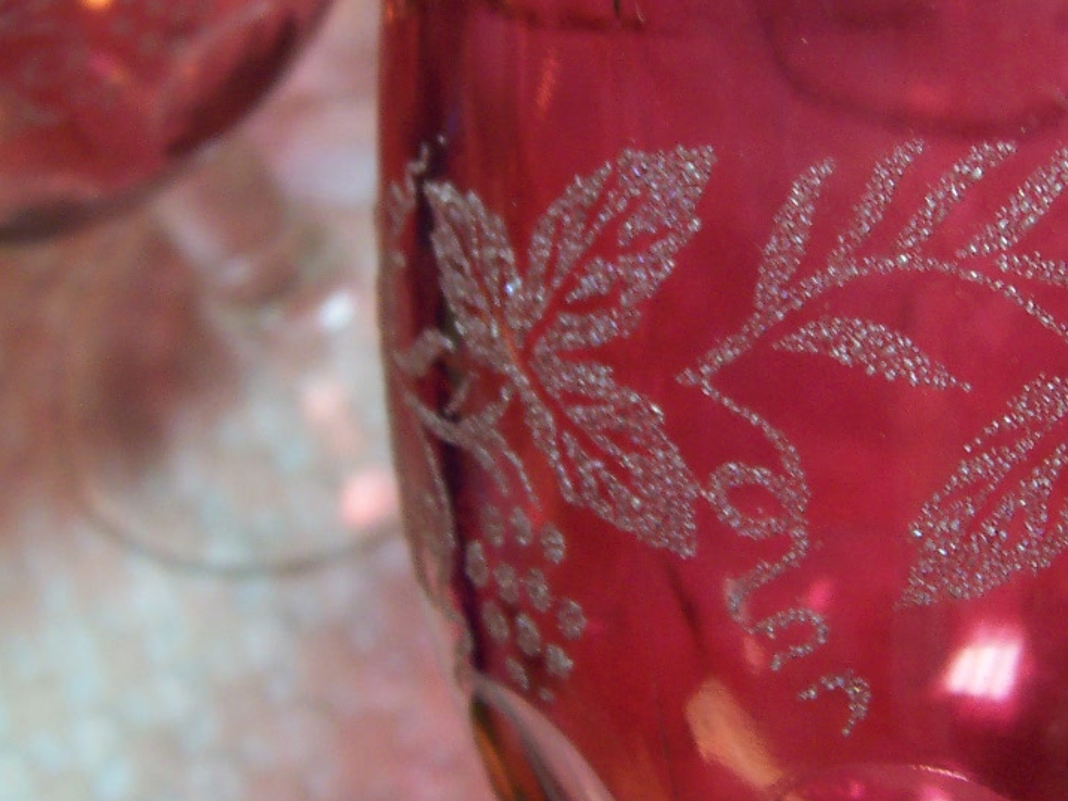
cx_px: 698
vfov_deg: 23.5
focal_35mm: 62
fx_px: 1913
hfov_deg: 31.0
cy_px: 237
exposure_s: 1/30
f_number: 2.8
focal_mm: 5.6
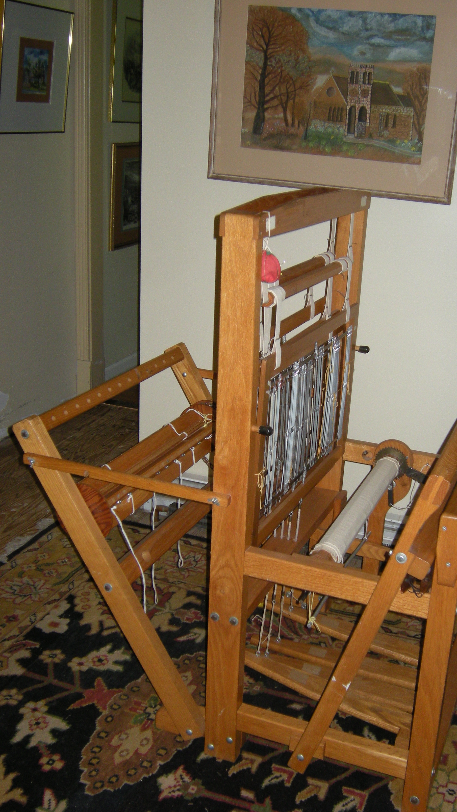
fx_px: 905
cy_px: 407
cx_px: 285
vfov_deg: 48.4
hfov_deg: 28.3
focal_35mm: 42
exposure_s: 1/60
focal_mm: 6.3
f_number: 3.2
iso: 171
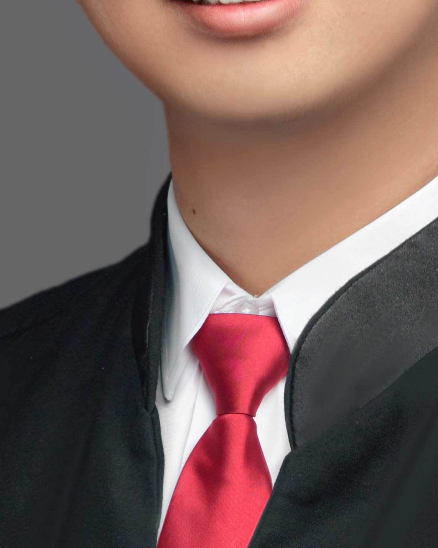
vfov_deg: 6.4
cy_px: 612
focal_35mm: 300
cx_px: 253
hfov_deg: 5.2
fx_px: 4862
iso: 200
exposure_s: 1/160
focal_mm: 62
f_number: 4.5
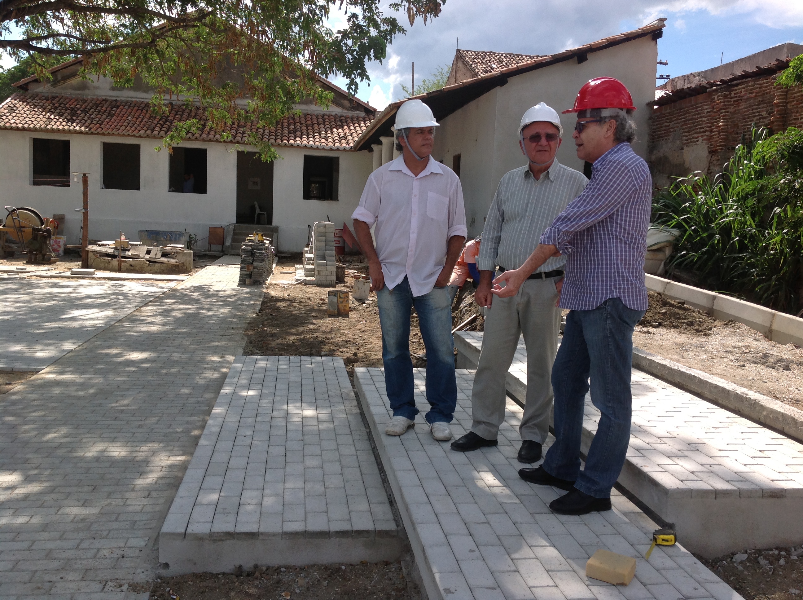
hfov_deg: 52.7
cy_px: 300
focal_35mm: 35
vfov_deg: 40.6
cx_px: 402
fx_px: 811
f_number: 2.4
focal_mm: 4.28
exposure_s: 1/1439
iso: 50
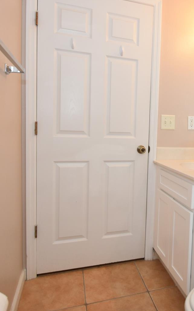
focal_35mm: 27
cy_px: 150
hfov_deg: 42.6
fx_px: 232
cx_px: 164
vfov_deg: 67.6
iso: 360
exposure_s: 1/60
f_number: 4
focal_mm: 11.5
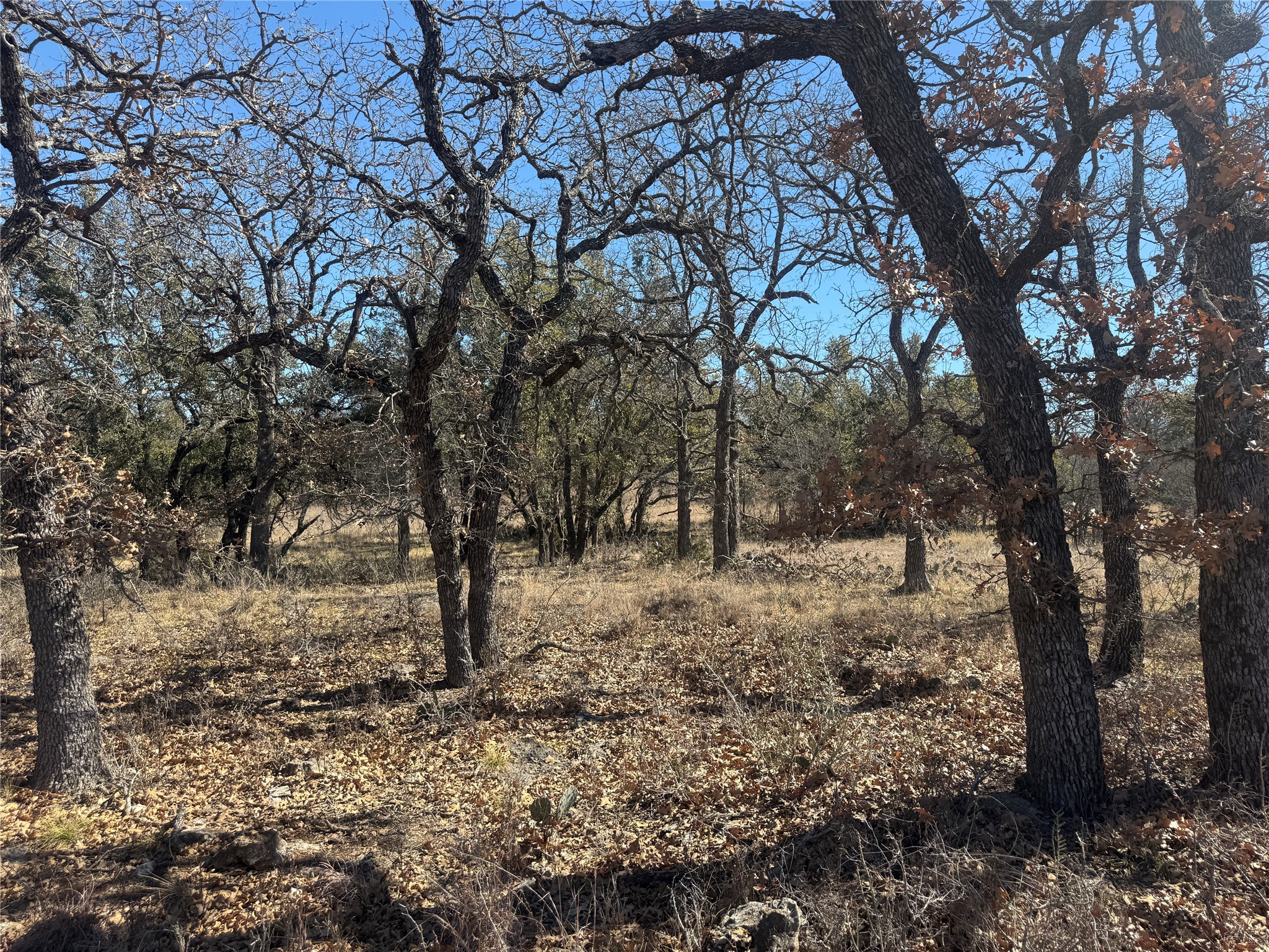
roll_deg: +0.2
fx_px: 880
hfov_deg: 71.6
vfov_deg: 56.8
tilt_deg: +0.2
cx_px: 634
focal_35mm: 24
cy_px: 476
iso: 80
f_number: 1.78
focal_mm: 6.76
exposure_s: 1/1901
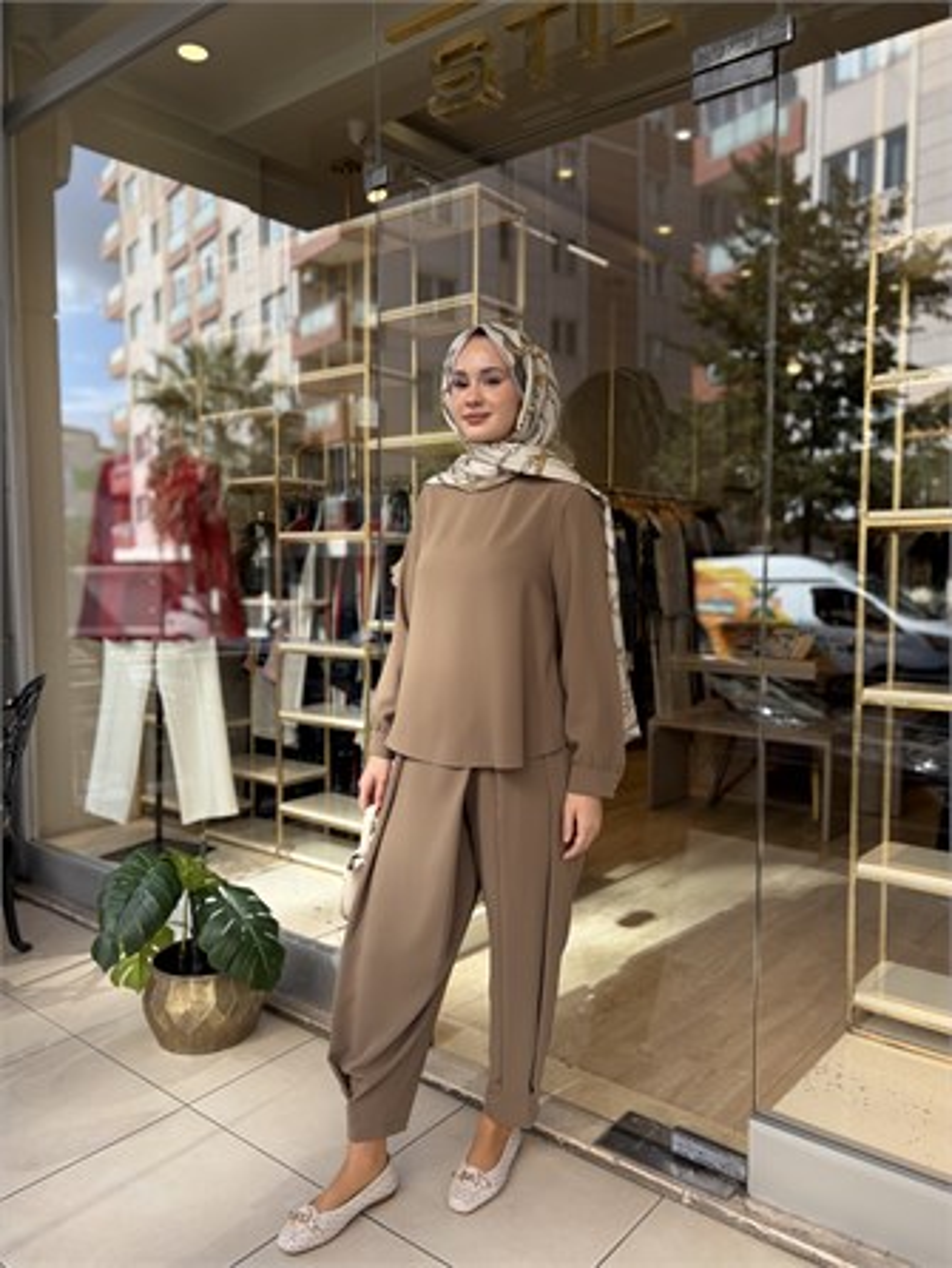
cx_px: 476
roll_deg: -0.2
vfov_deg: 67.3
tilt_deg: -4.0
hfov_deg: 53.1
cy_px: 634
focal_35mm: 26
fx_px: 952
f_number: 1.6
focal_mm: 5.96
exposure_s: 1/607
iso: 50
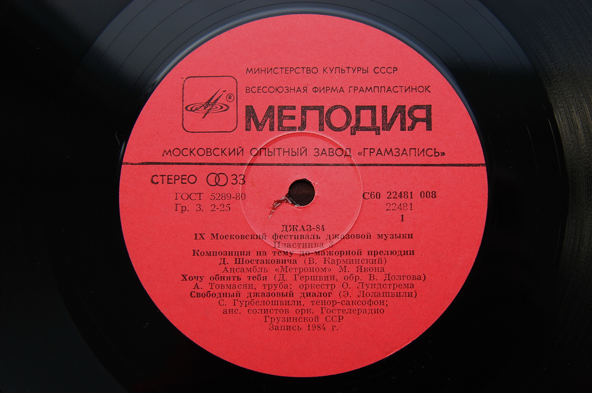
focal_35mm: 52
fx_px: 863
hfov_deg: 37.9
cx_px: 296
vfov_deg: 25.7
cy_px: 196
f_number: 4.5
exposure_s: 1/80
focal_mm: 35
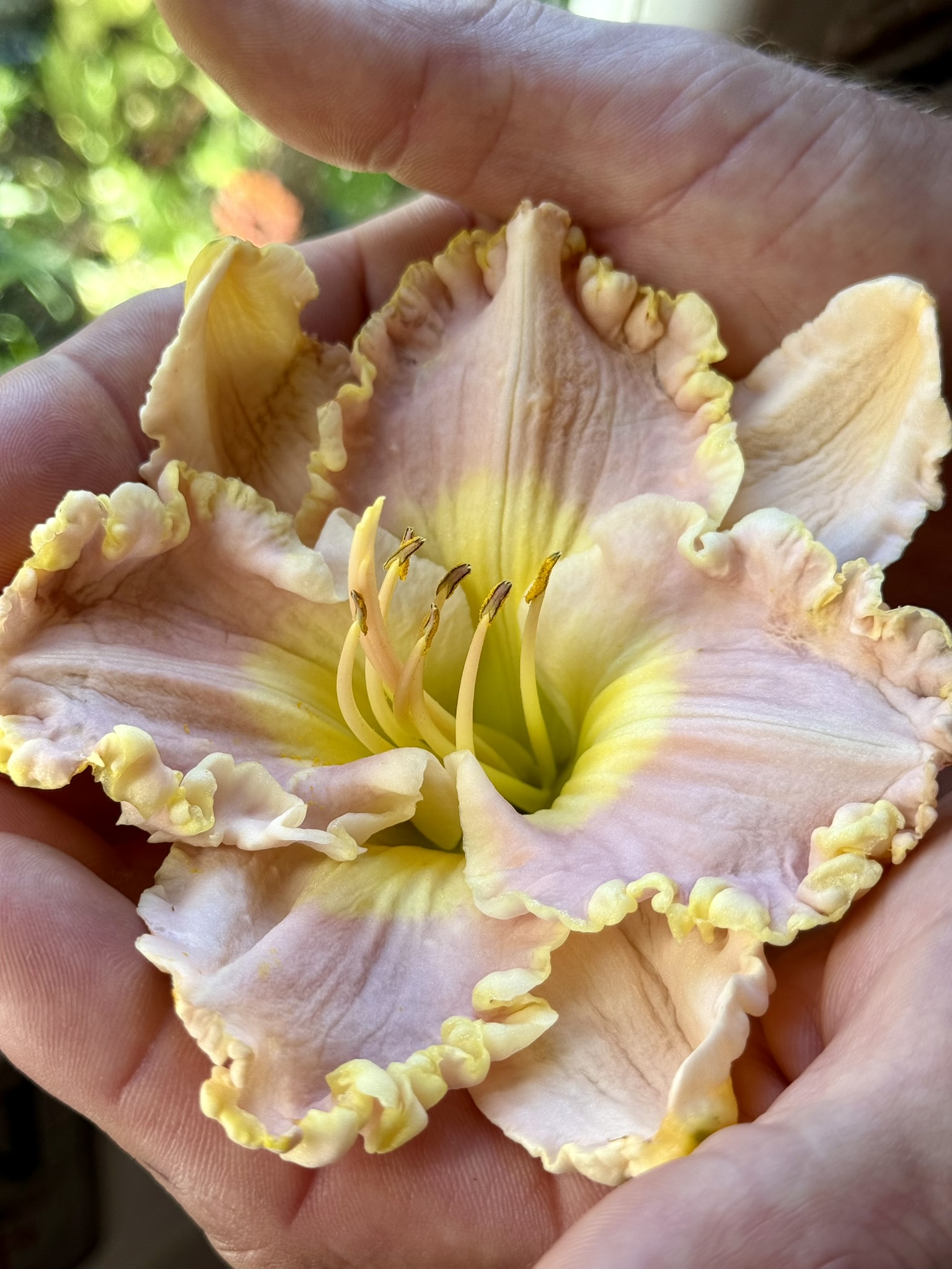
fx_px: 1760
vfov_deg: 39.7
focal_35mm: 48
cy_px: 634
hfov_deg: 30.3
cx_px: 476
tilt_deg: -51.8
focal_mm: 6.76
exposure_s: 1/315
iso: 64
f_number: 1.78
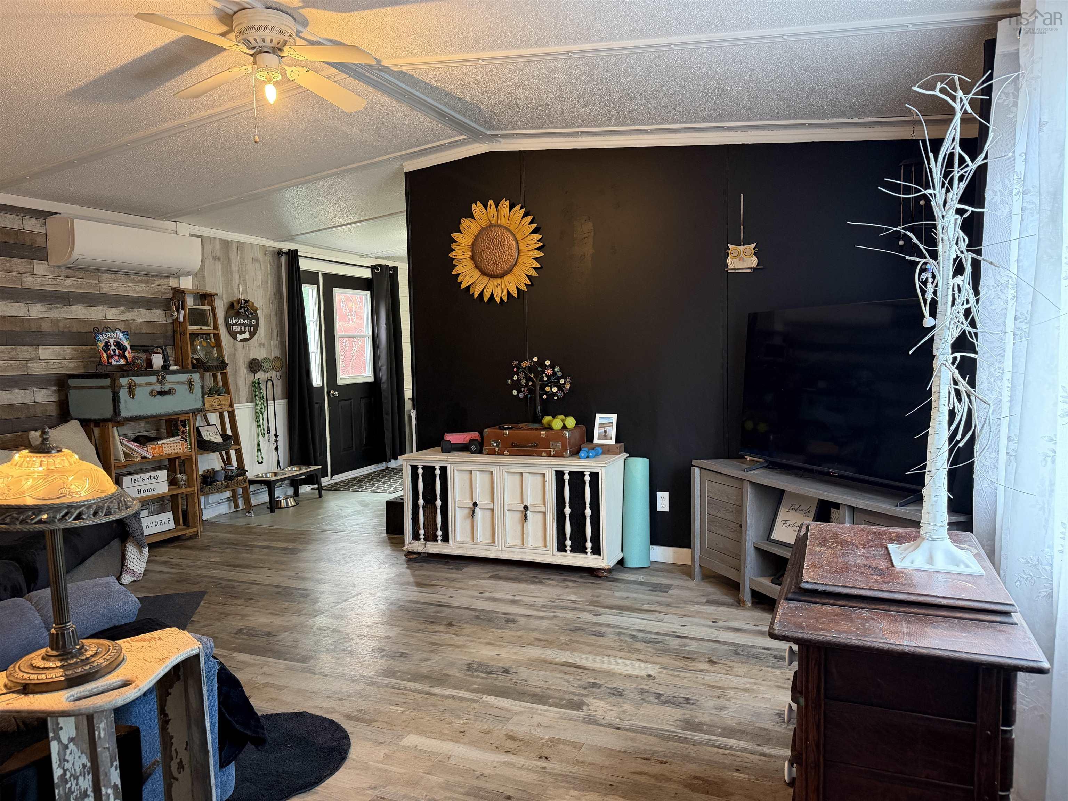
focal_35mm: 24
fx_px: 740
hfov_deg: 71.6
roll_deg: +1.3
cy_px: 400
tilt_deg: -4.9
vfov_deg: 56.8
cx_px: 534
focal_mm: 6.76
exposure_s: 1/60
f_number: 1.78
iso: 400
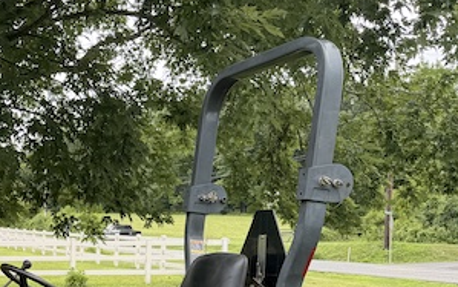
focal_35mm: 68
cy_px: 315
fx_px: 849
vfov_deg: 18.4
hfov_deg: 25.9
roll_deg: +1.4
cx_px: -133
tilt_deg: -1.3
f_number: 1.78
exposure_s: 1/464
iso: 80
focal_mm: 6.76
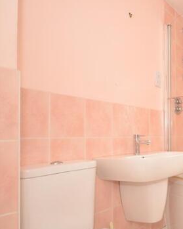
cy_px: 130
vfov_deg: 57.9
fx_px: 206
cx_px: 203
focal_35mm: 30
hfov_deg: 39.0
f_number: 5
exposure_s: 1/8
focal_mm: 11.5
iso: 200
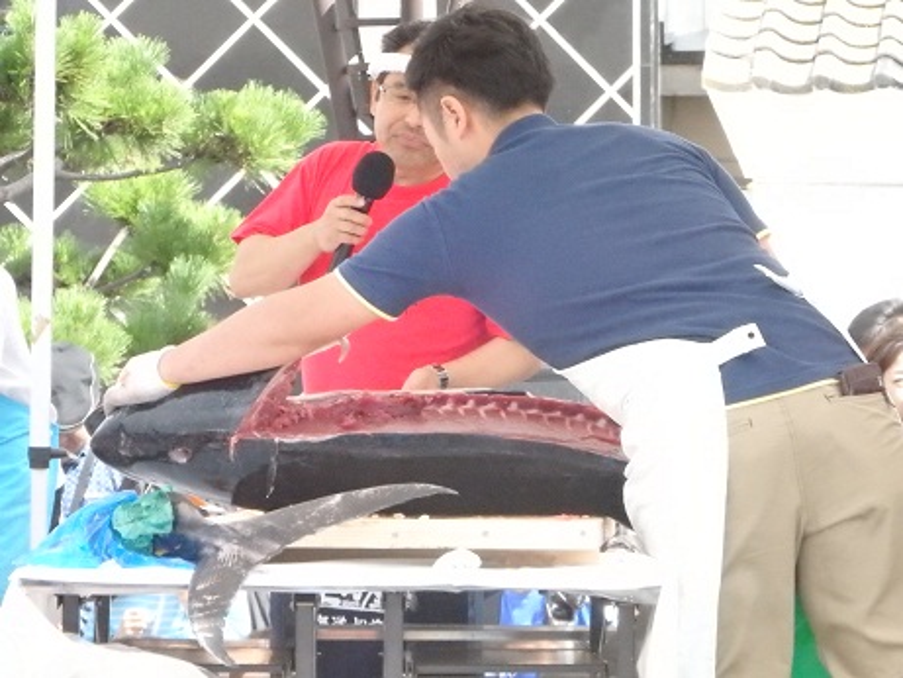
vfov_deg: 6.0
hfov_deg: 8.0
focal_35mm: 248
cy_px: 339
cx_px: 452
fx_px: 6471
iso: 2500
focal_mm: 44.4
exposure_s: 1/2000
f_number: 6.2
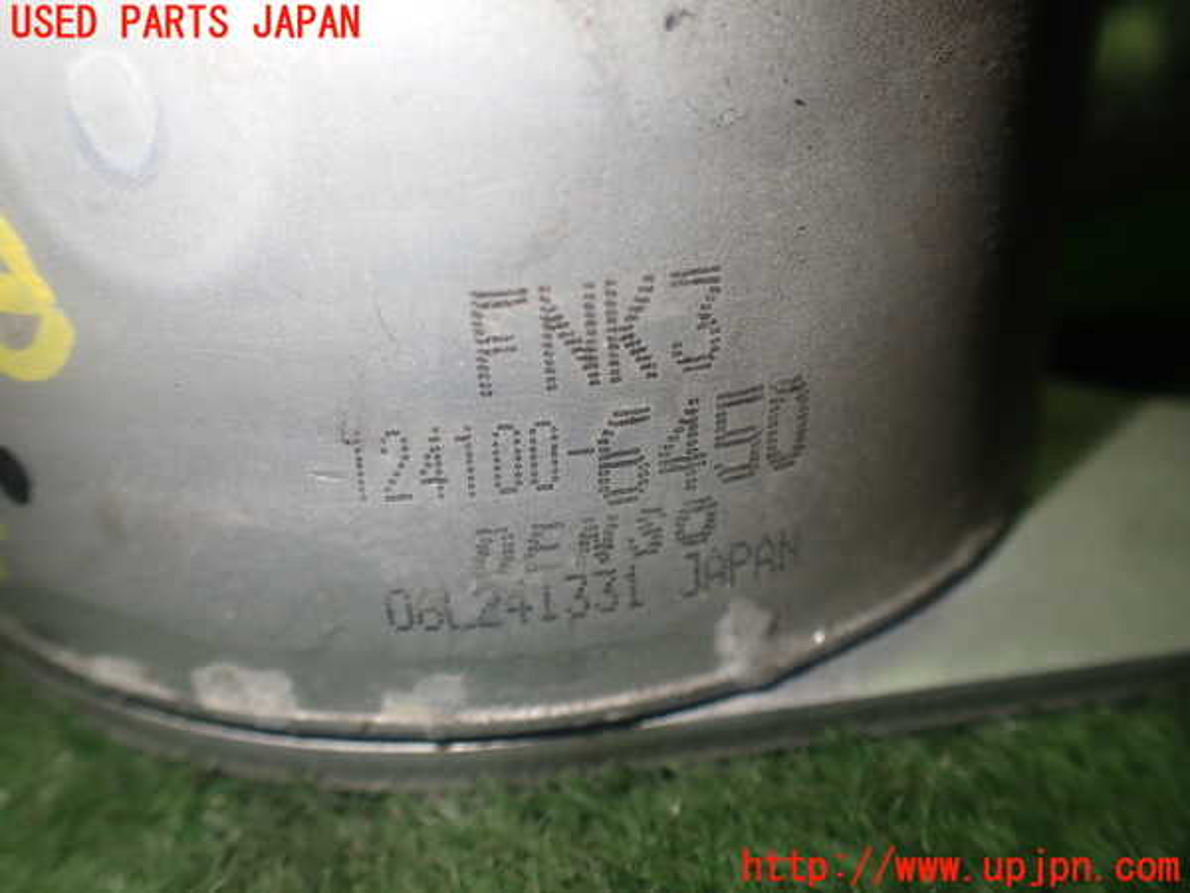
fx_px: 1100
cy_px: 446
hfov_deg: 56.8
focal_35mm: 32
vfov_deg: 44.2
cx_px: 595
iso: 160
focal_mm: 5.79
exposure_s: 1/60
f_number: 2.4
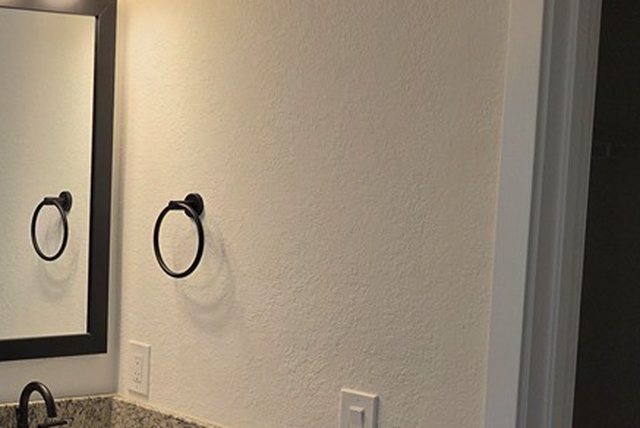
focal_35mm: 56
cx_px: -34
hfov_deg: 32.1
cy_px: 276
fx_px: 996
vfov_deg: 24.1
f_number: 1.4
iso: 16
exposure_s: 1/120
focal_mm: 6.5
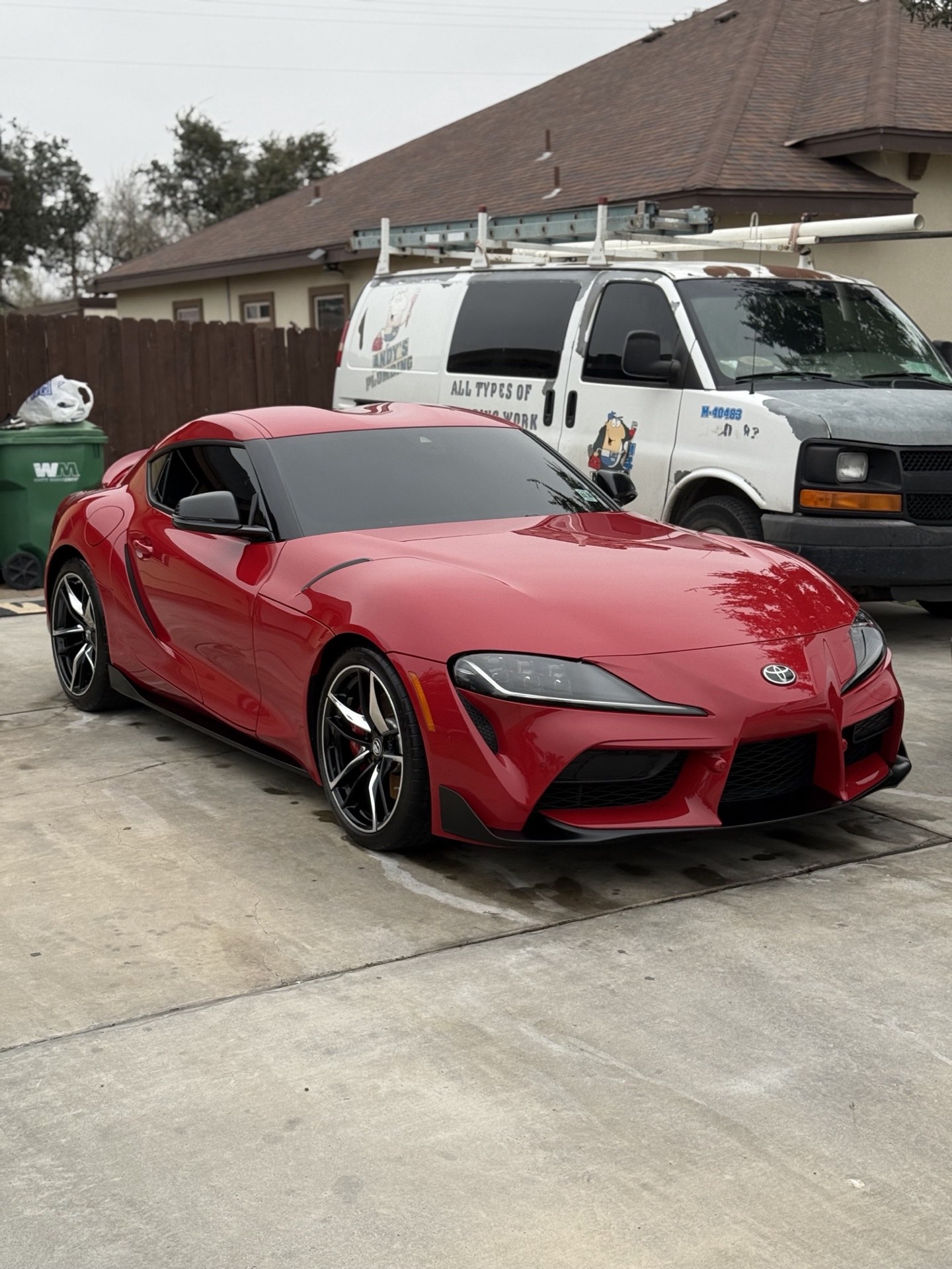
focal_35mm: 48
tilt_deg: -9.0
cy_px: 634
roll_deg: +0.4
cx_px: 476
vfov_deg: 39.7
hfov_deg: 30.3
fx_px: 1760
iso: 80
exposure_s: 1/754
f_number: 1.78
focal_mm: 6.76
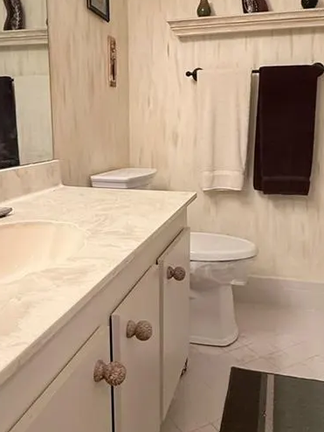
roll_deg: -0.3
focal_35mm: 34
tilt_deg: -9.4
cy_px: 193
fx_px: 424
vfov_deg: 53.8
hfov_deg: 41.8
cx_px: 157
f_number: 2.2
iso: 320
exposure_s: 1/60
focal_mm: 2.22
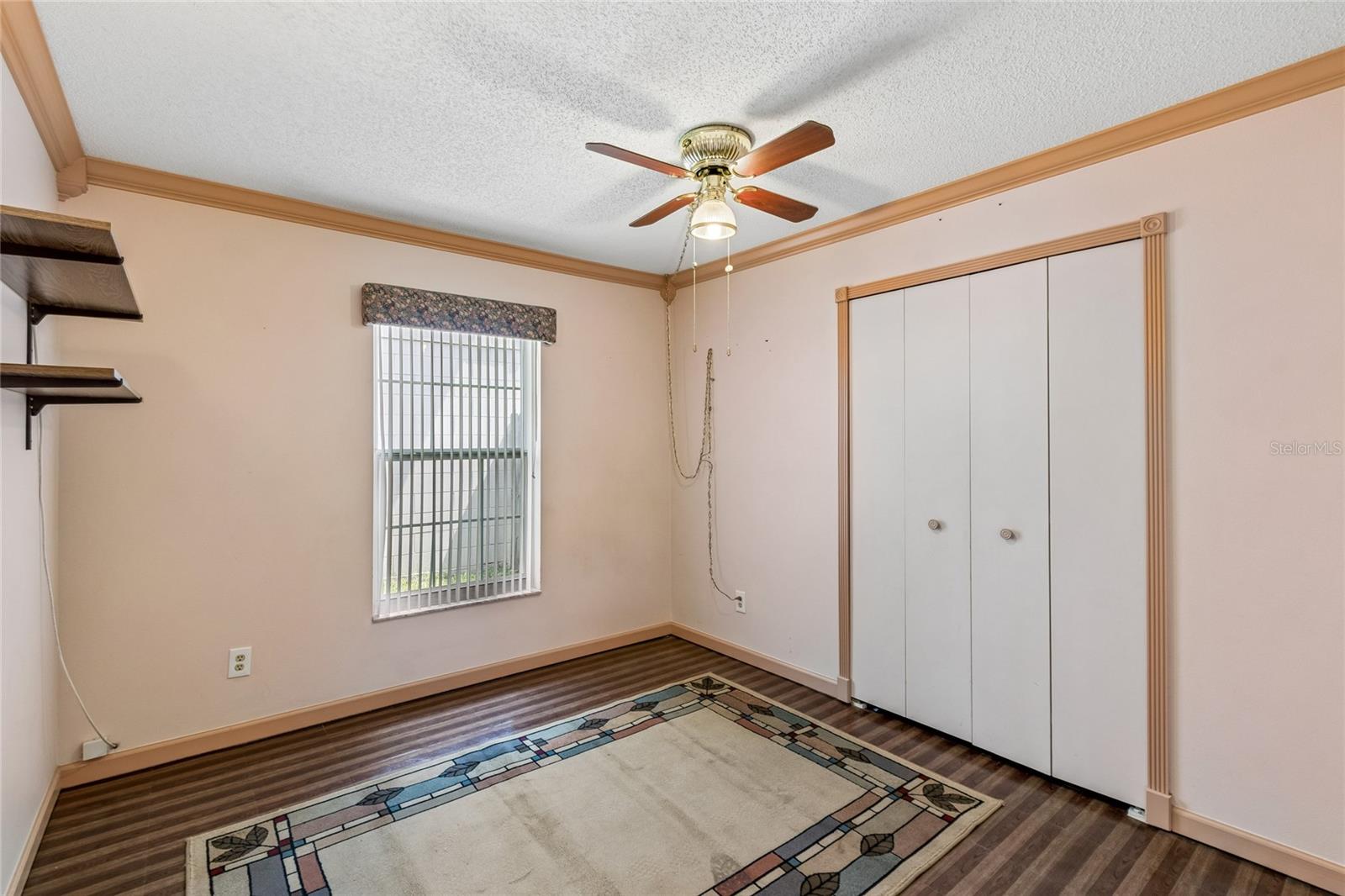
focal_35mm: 15
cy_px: 448
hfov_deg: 100.4
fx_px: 560
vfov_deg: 77.3
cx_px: 672
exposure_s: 1/10
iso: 100
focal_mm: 10
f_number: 7.1
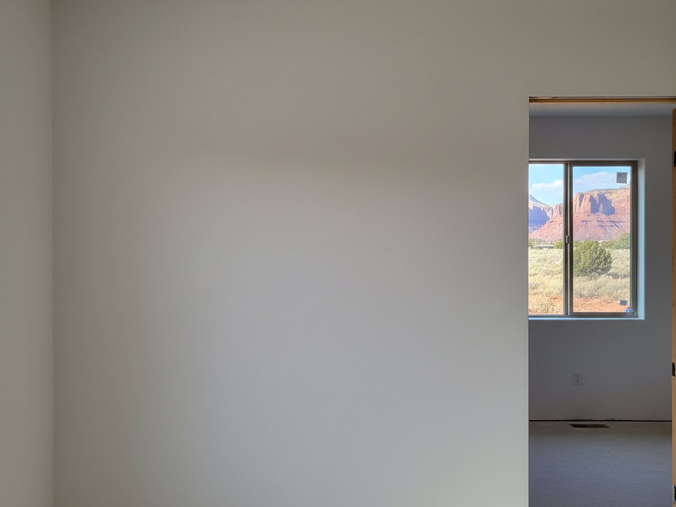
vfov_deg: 53.1
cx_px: 338
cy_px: 254
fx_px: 508
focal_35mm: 26
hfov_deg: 67.3
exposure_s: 1/726
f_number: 1.6
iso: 914
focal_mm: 5.7
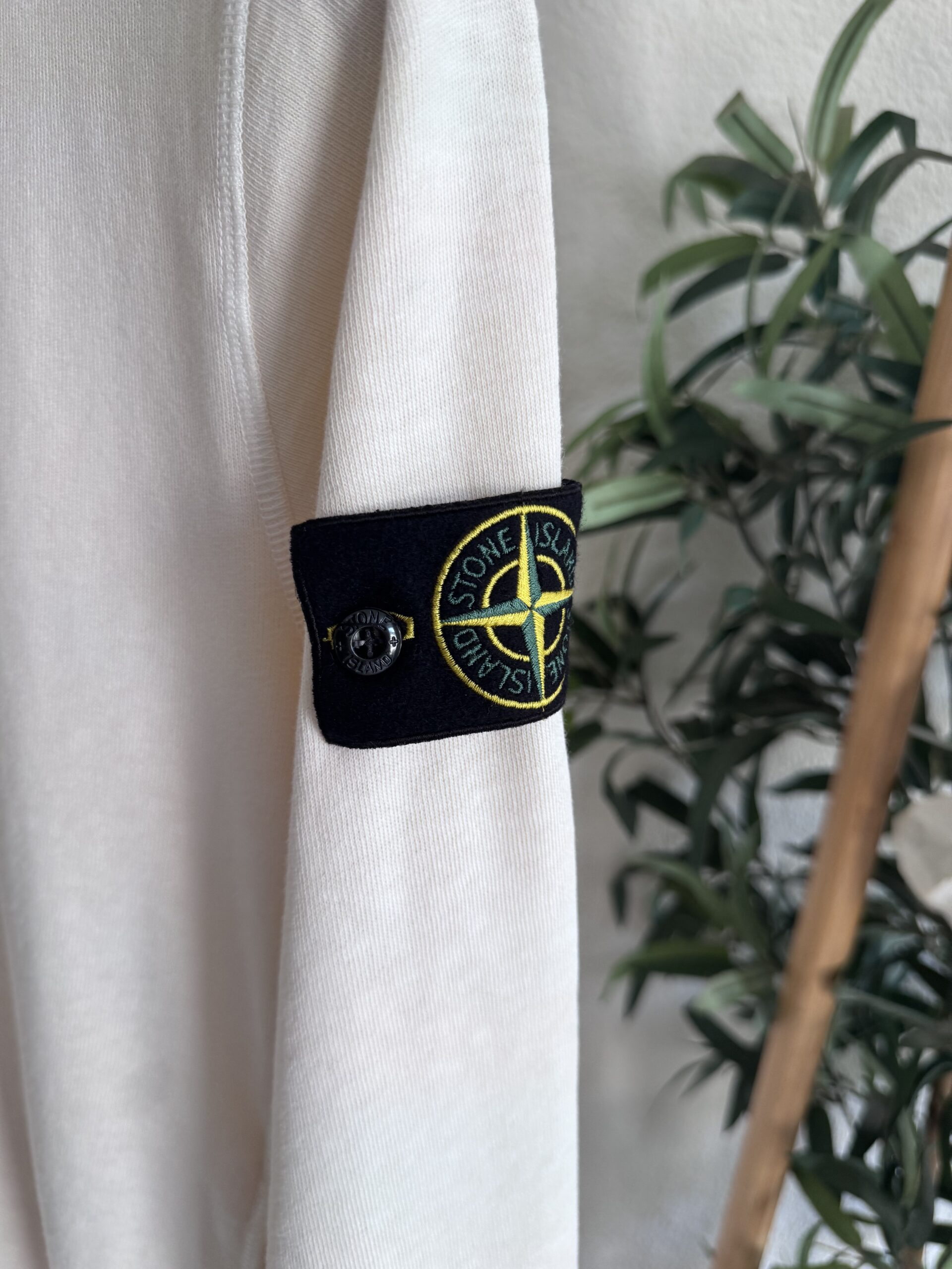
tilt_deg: -13.8
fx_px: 880
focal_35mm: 24
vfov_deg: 71.6
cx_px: 476
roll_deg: -3.0
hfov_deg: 56.8
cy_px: 634
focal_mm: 6.76
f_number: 1.78
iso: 125
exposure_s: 1/121
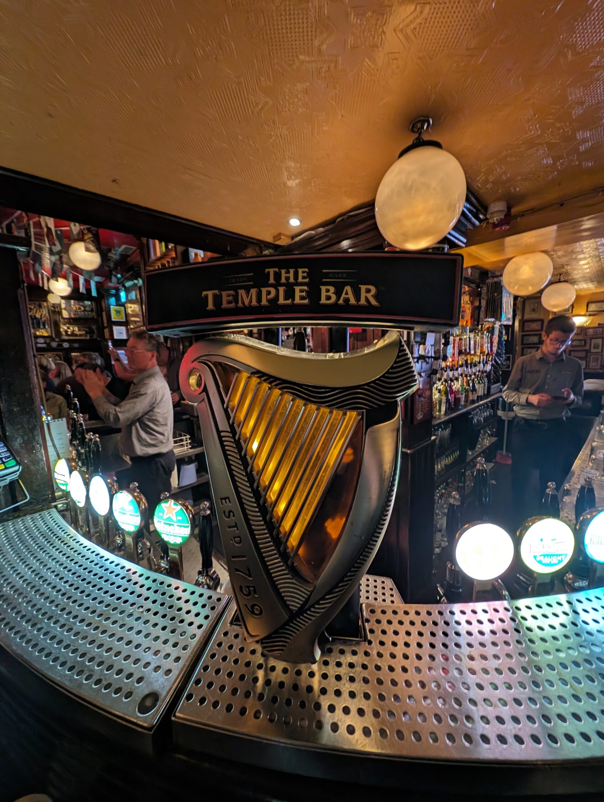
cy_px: 401
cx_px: 302
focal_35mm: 12
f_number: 1.95
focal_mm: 2.23
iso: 175
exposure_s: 1/25
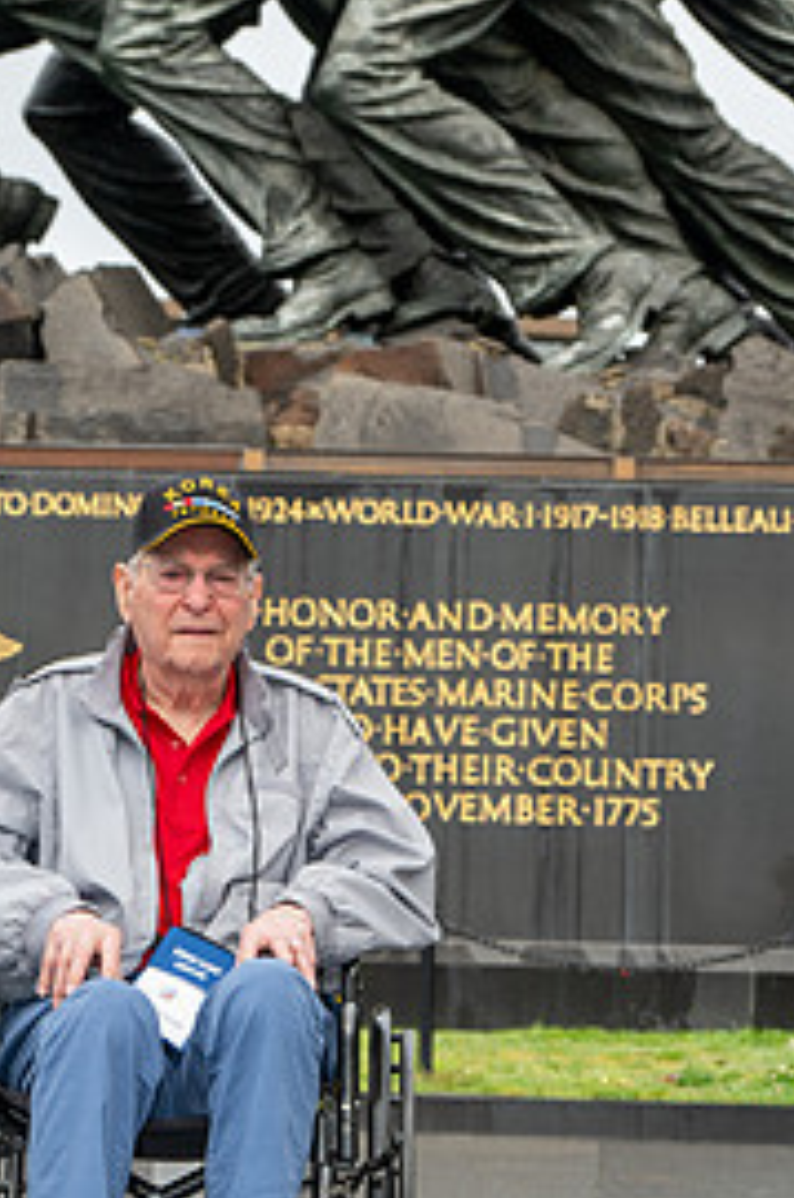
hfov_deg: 13.0
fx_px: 3487
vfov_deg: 19.5
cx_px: 233
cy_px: 652
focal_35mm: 105
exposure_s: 1/100
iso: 280
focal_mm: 63
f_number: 6.3
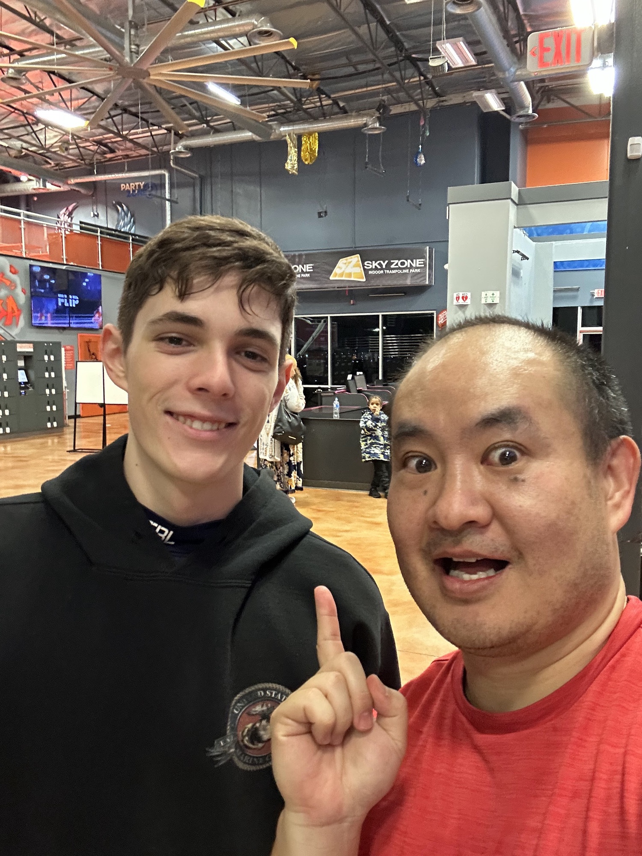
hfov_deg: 46.8
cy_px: 428
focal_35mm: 30
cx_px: 321
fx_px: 742
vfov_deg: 60.0
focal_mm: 2.69
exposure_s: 1/30
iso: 320
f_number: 1.9
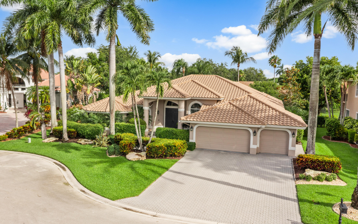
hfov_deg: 64.6
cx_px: 176
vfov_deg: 43.1
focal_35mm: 29
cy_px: 115
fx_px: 283
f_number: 4.5
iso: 100
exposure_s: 1/640
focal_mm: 10.26
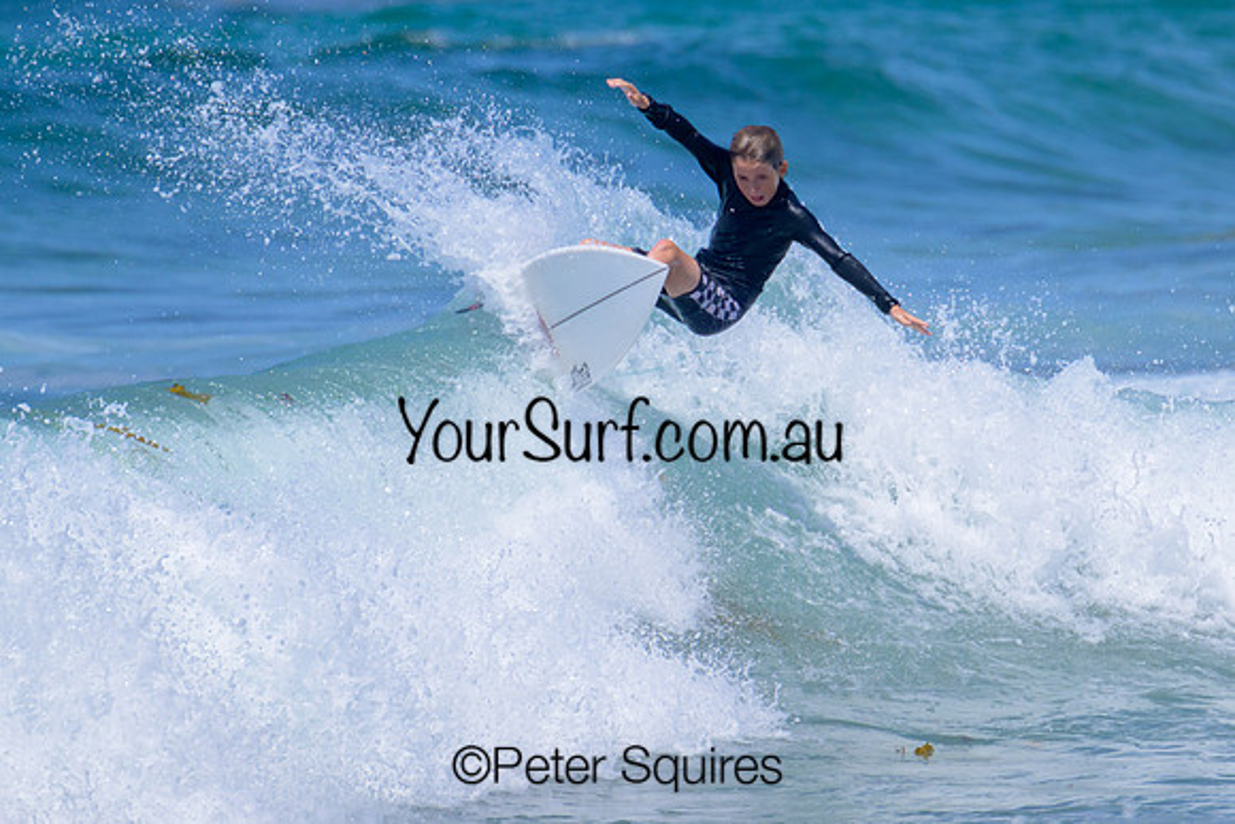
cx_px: 719
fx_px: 37332
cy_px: 340
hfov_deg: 1.9
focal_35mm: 1088
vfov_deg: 1.3
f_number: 11
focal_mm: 800
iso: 640
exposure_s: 1/2000
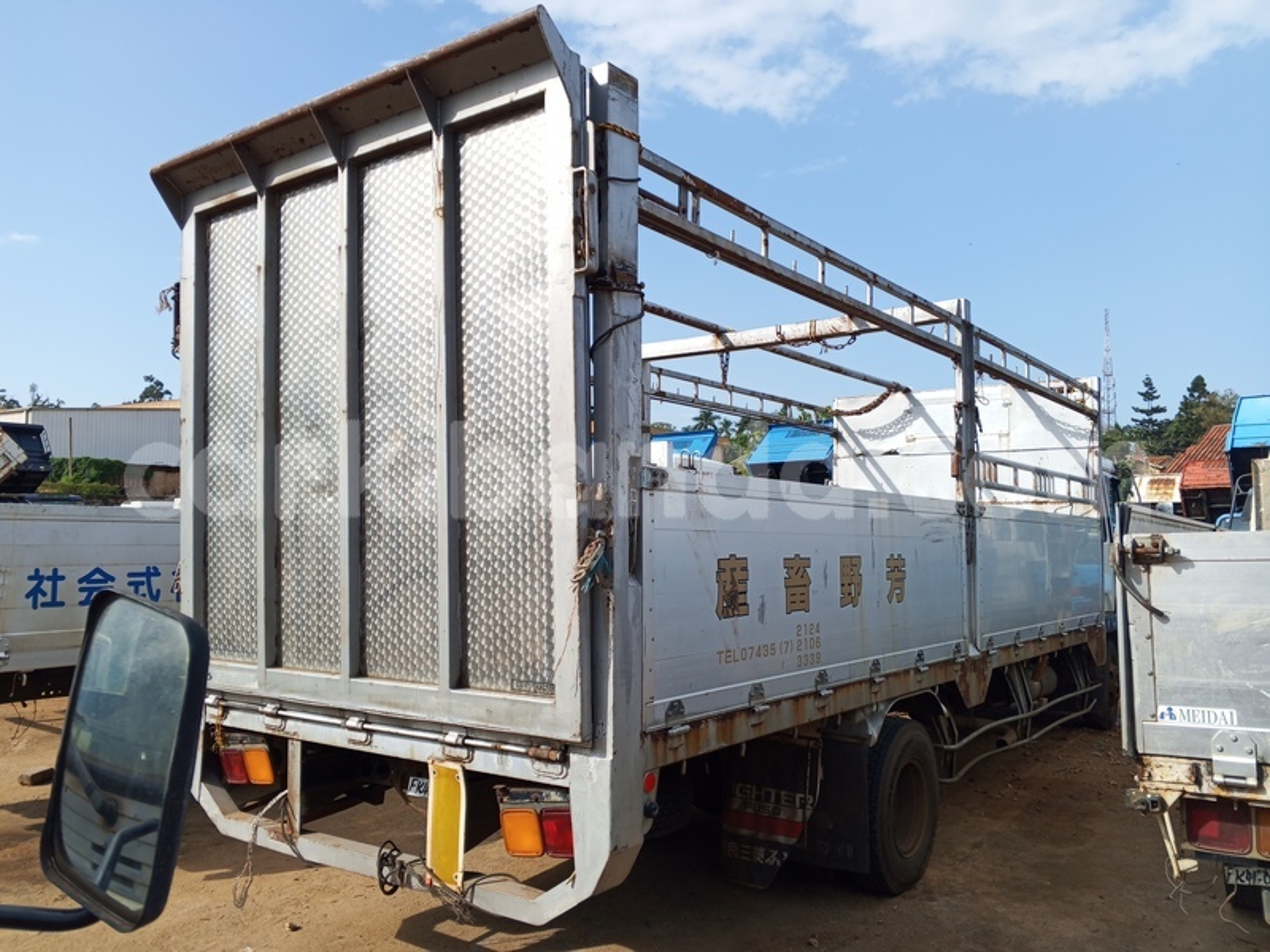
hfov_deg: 73.9
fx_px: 844
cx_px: 635
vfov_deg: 58.9
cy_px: 476
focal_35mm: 23
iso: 100
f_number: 1.6
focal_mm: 4.09
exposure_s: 1/513
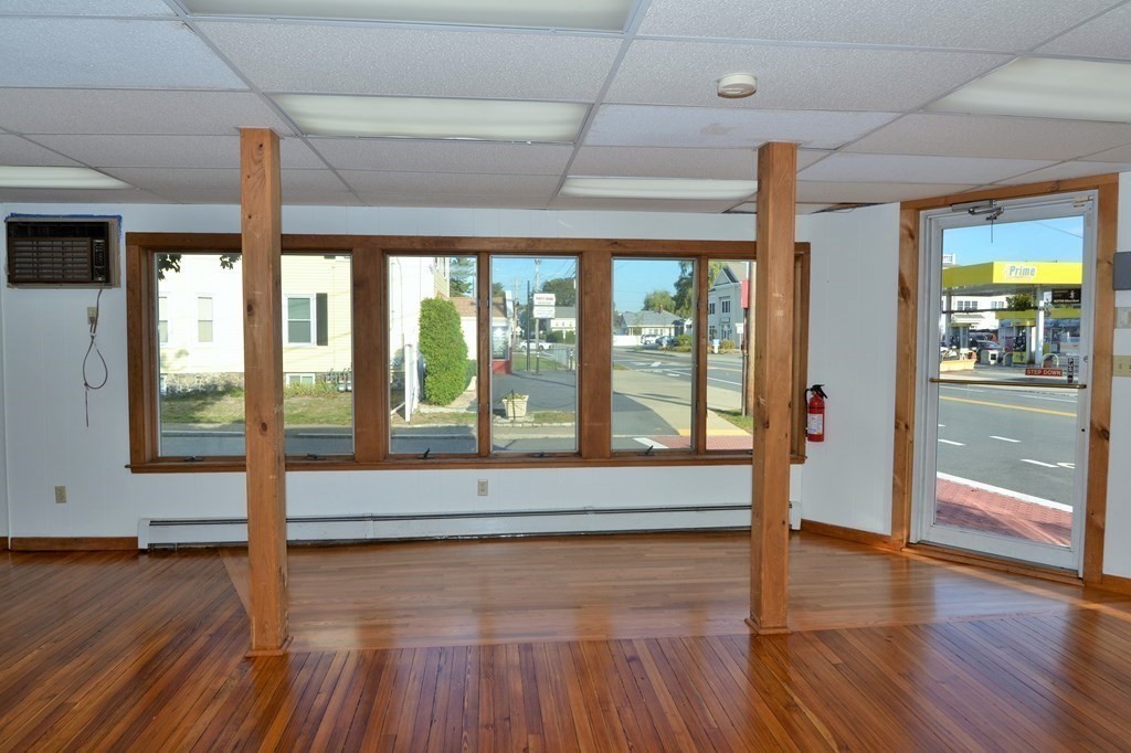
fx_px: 660
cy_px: 376
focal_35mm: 21
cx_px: 566
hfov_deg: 81.2
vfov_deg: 59.5
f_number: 5.6
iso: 100
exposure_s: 1/200
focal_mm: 14
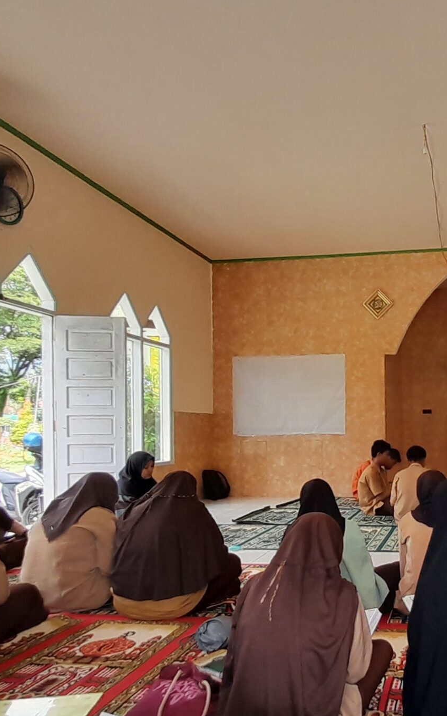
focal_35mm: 26
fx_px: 507
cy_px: 429
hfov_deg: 44.0
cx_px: 390
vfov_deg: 69.7
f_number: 2.2
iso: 40
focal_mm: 1.13
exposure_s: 1/129
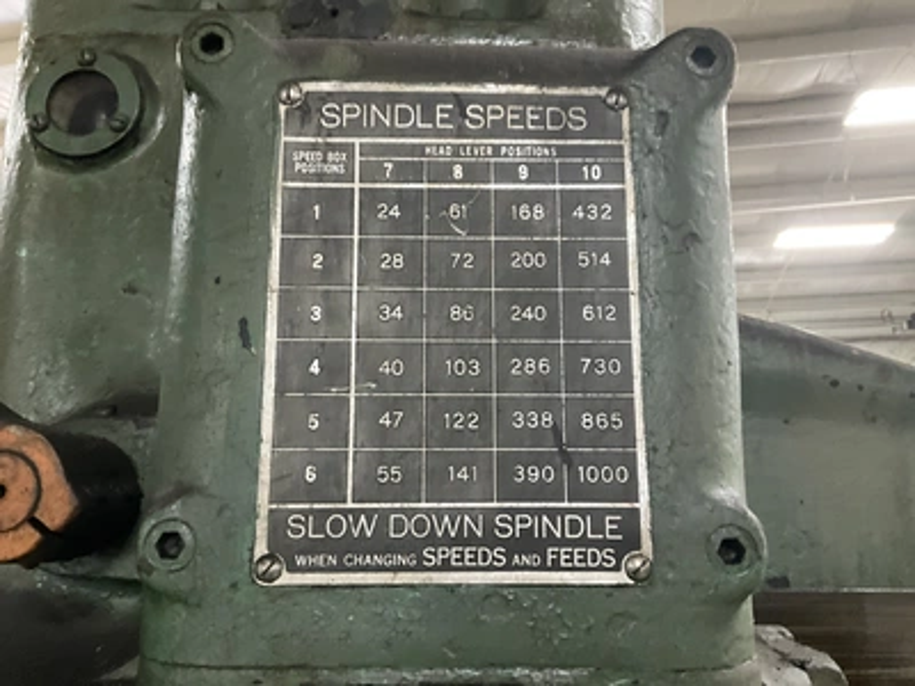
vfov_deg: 48.2
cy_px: 343
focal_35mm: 29
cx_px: 458
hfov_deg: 61.7
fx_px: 767
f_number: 1.8
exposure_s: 1/40
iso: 320
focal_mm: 3
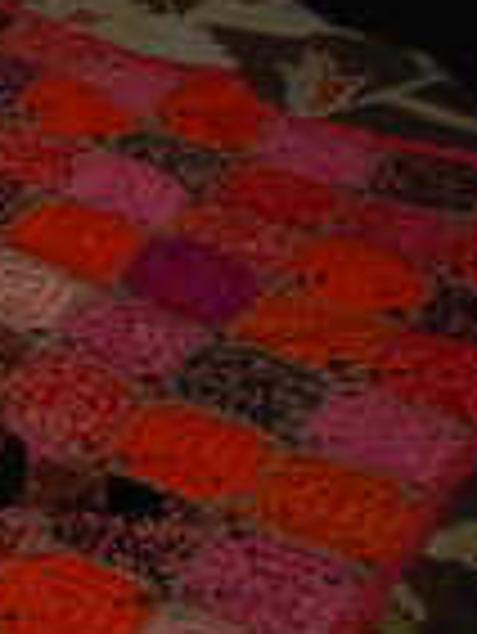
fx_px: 2000
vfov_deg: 17.7
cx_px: -598
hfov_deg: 11.6
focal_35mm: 109
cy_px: 54
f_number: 3.8
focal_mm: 22
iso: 200
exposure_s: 1/60
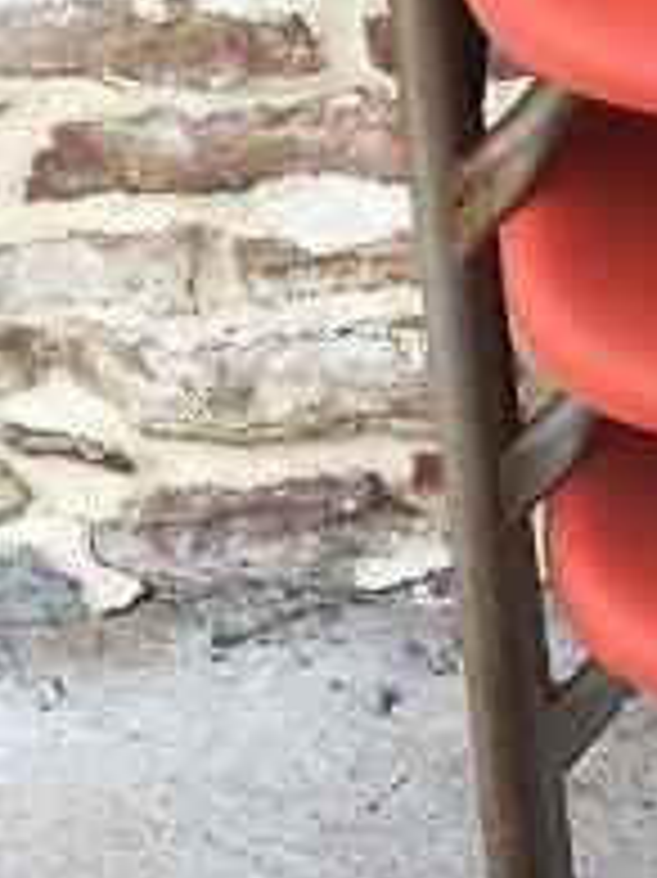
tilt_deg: -36.0
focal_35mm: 120
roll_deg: -0.1
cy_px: 79
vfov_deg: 16.2
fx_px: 3040
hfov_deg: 11.2
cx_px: 1321
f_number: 2.2
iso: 25
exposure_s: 1/277
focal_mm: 4.15
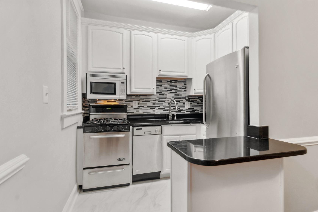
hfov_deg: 90.0
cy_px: 108
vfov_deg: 67.4
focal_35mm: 18
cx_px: 165
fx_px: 159
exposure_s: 1/2.5
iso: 200
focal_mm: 10
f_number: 10
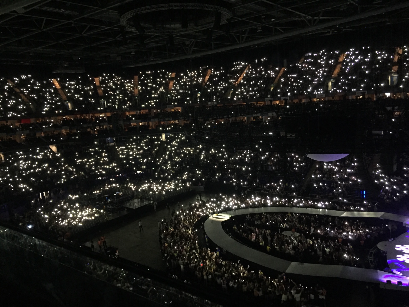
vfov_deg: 48.2
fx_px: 343
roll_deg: +4.3
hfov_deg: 61.7
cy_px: 154
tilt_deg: -8.5
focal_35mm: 29
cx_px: 204
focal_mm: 4.15
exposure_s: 1/17
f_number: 2.2
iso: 400
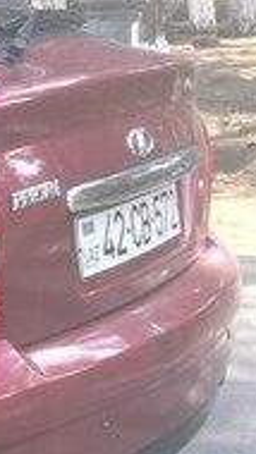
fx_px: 1326
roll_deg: -1.3
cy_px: 283
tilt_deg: -12.0
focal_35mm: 110
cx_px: -467
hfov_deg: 9.2
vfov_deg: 19.4
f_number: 2.2
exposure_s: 1/252
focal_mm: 4.15
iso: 32
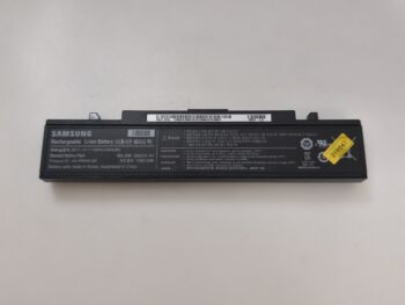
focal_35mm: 35
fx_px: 410
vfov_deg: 40.7
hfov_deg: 52.6
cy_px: 152
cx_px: 202
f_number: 1.6
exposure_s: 1/50
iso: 500
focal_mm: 6.57
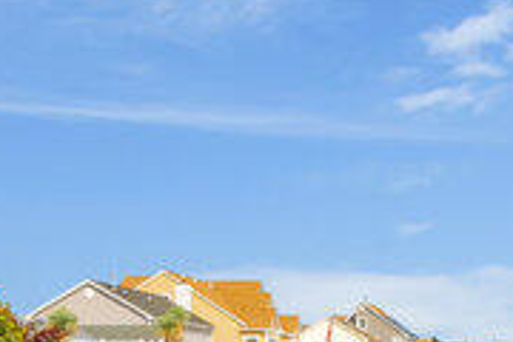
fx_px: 1596
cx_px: 613
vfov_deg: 12.0
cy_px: 395
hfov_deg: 17.4
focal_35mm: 112
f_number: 16
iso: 400
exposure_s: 1/100
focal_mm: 31
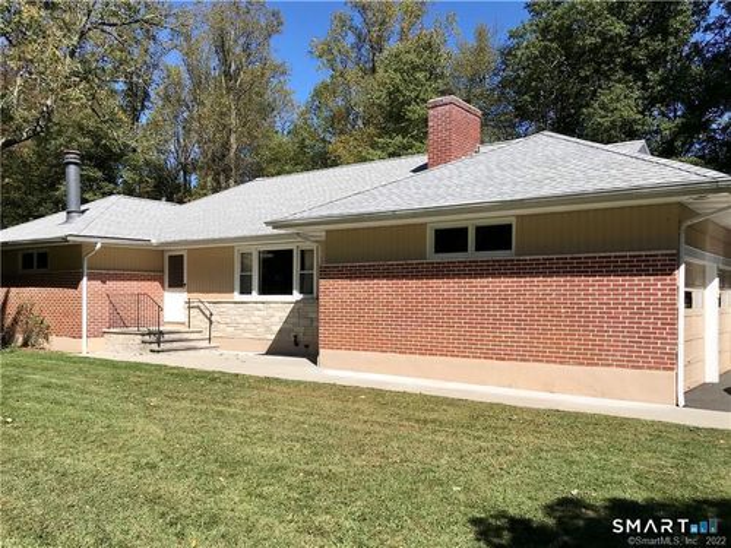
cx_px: 366
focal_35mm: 28
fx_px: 591
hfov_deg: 63.4
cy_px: 274
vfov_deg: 49.7
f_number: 1.8
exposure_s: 1/2817
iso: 20
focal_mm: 3.99
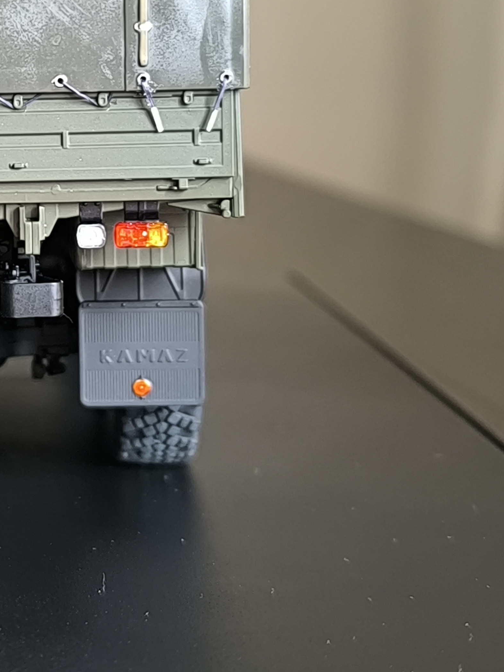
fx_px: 1747
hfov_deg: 15.9
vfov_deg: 21.6
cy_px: 185
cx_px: -76
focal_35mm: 90
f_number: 1.65
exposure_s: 1/33.3
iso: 1000
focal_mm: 6.14
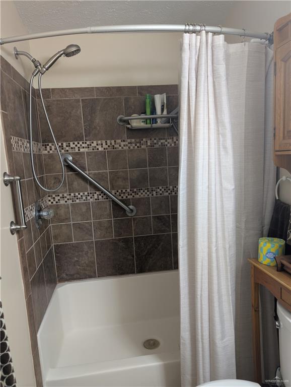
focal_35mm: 24
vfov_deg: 71.5
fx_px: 268
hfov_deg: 56.9
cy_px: 194
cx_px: 146
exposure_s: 1/40
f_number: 1.68
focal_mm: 6.9
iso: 169
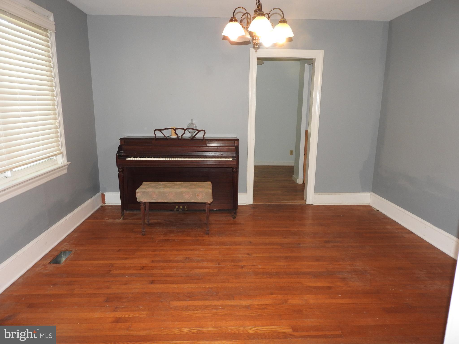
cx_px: 230
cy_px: 172
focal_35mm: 24
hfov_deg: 71.6
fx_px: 318
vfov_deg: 56.8
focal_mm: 4.3
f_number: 3.3
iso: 200
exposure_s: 1/30
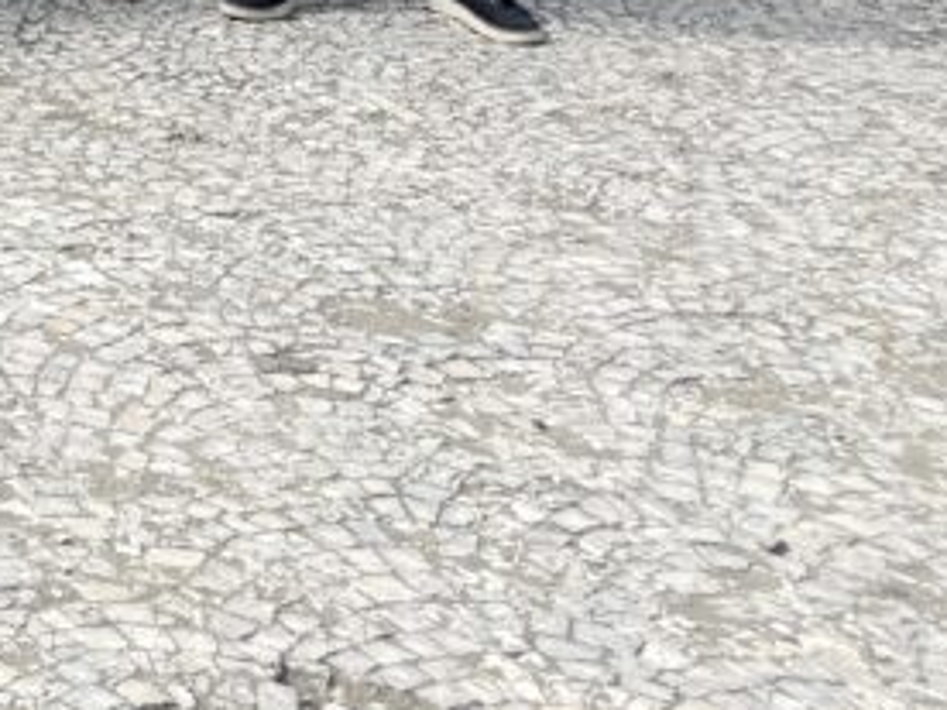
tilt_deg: -1.9
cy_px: -449
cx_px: -789
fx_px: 2435
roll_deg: -1.8
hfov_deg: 17.5
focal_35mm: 89
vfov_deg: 15.0
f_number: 1.78
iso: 80
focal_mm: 6.76
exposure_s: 1/2370
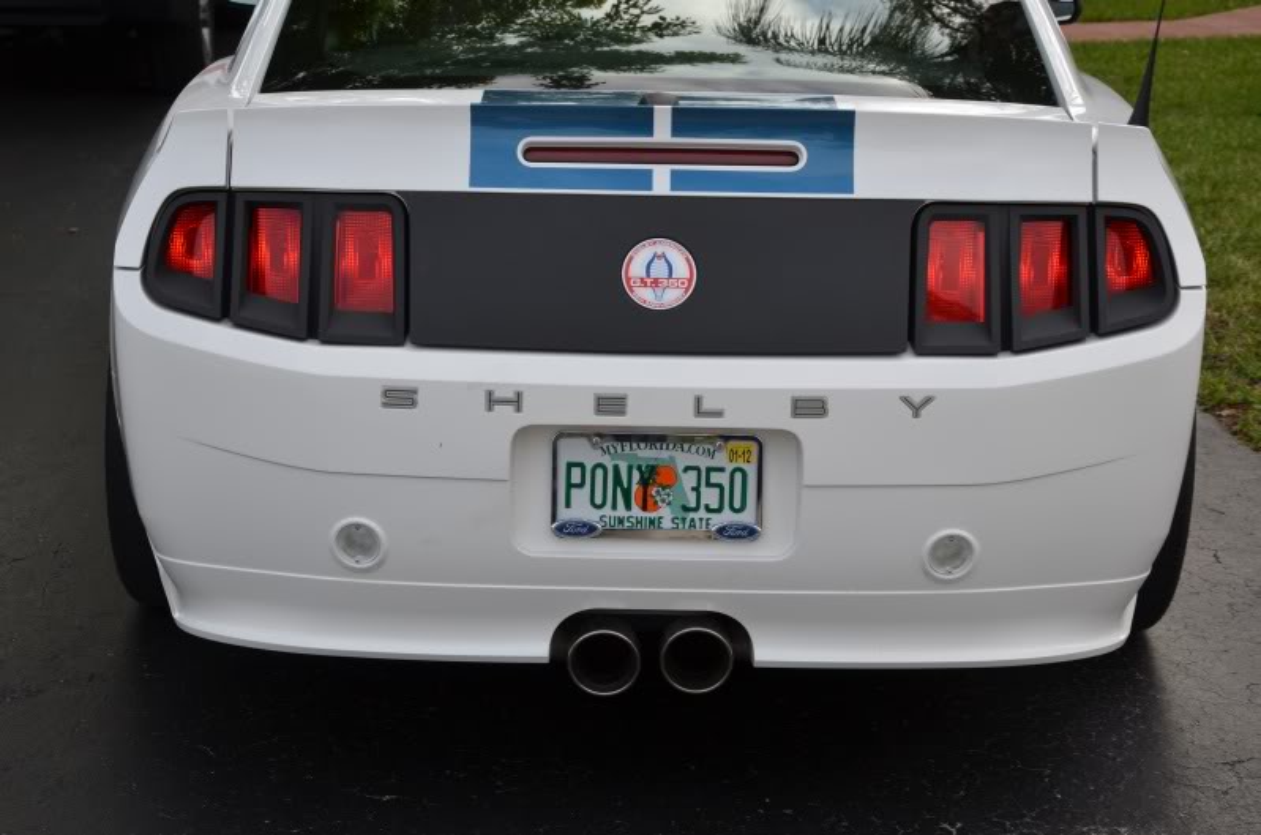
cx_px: 630
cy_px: 418
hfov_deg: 27.0
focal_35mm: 75
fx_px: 2621
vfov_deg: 18.1
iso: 160
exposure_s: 1/250
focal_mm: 50
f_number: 8
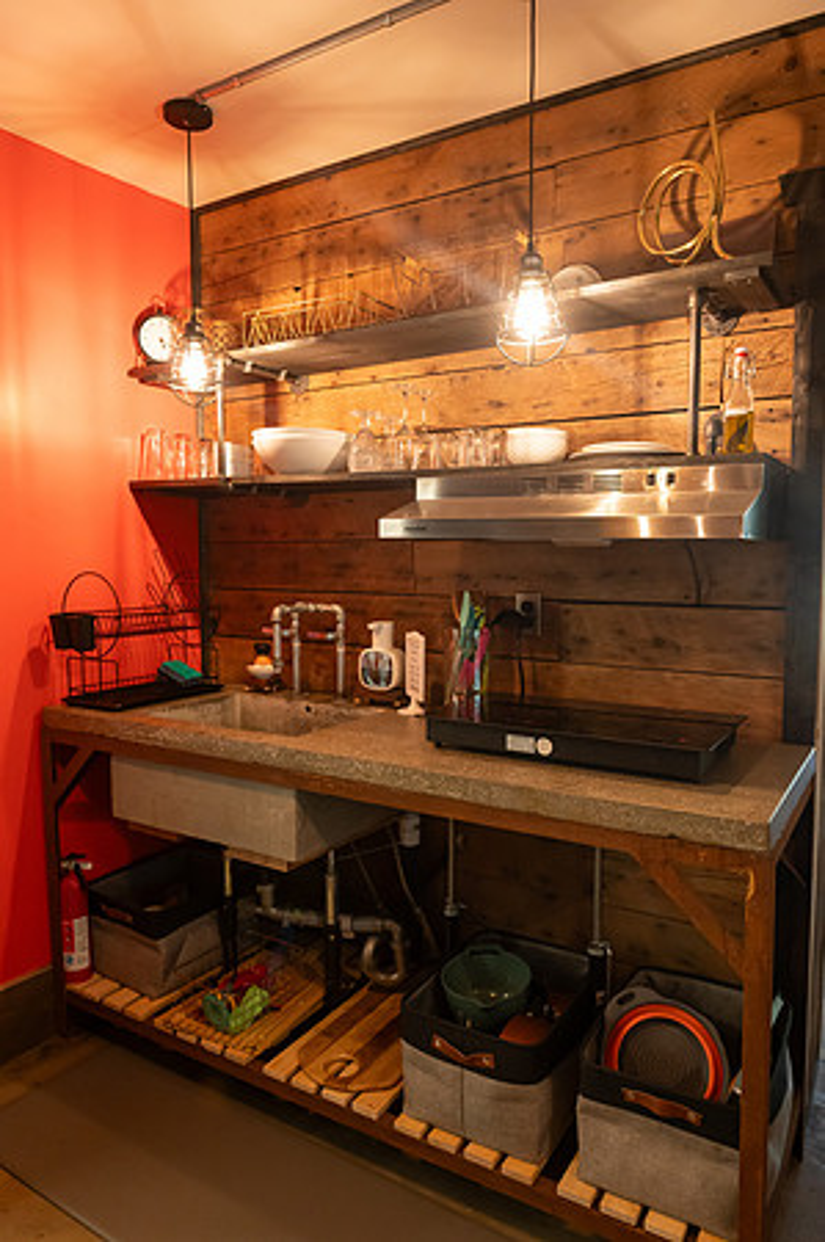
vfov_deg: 73.8
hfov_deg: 53.0
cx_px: 412
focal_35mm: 24
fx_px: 827
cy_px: 621
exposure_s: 1/80
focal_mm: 24
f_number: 6.3
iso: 6400
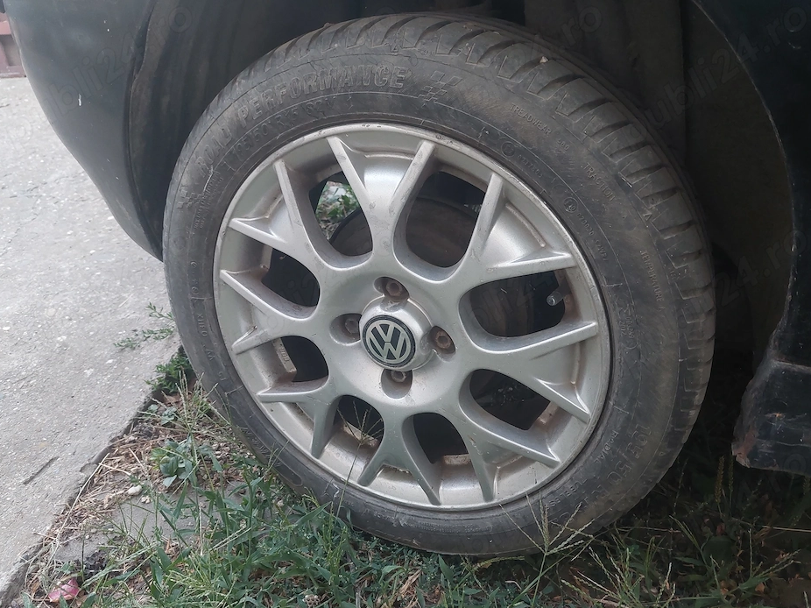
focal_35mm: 27
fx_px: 632
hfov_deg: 65.3
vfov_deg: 51.3
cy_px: 315
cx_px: 406
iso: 500
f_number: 1.8
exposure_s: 1/50
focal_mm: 5.23
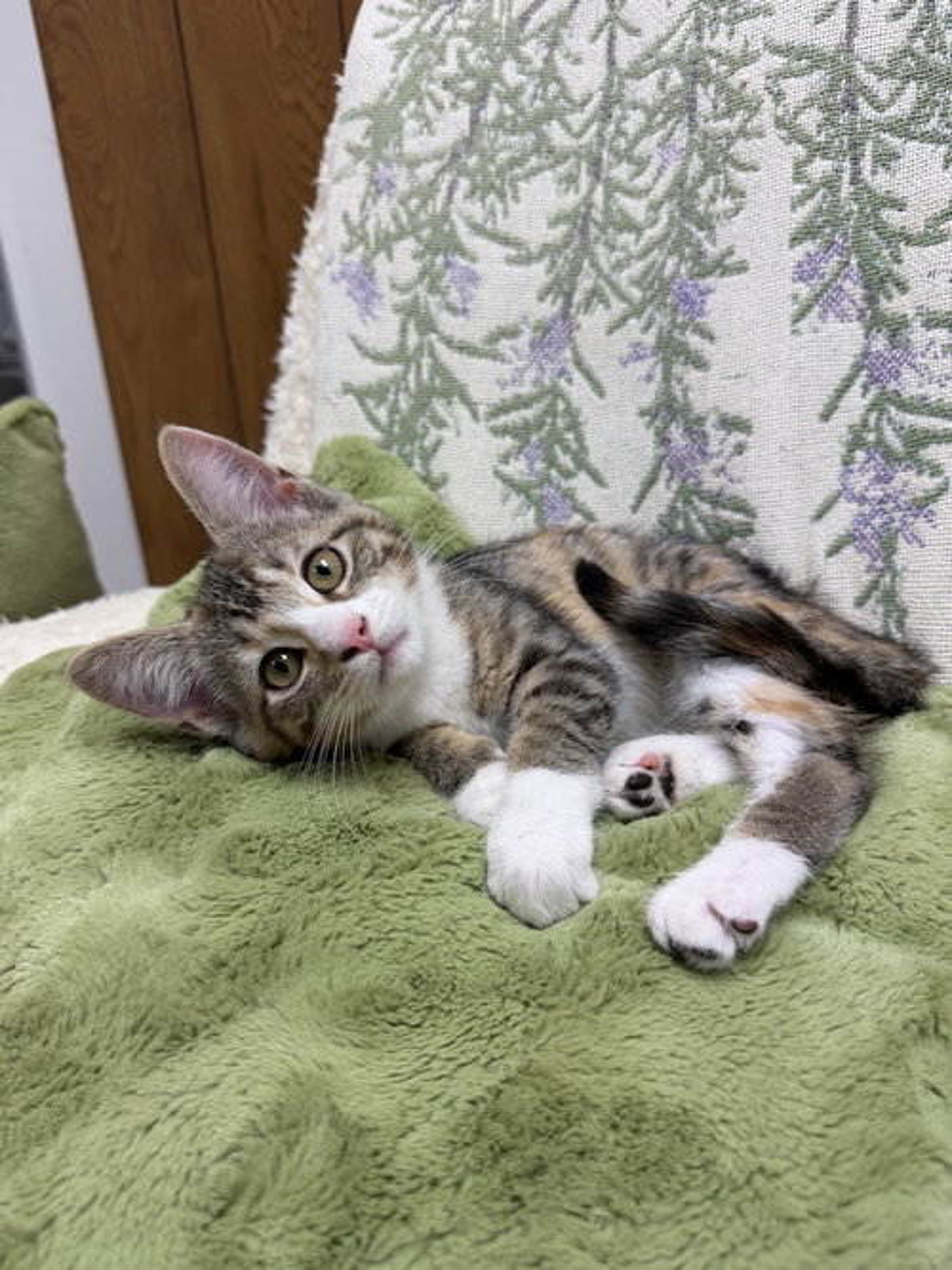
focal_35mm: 24
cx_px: 476
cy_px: 635
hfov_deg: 56.8
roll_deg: +3.4
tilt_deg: -23.5
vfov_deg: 71.6
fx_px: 880
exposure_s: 1/129
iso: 80
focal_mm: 6.76
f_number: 1.78
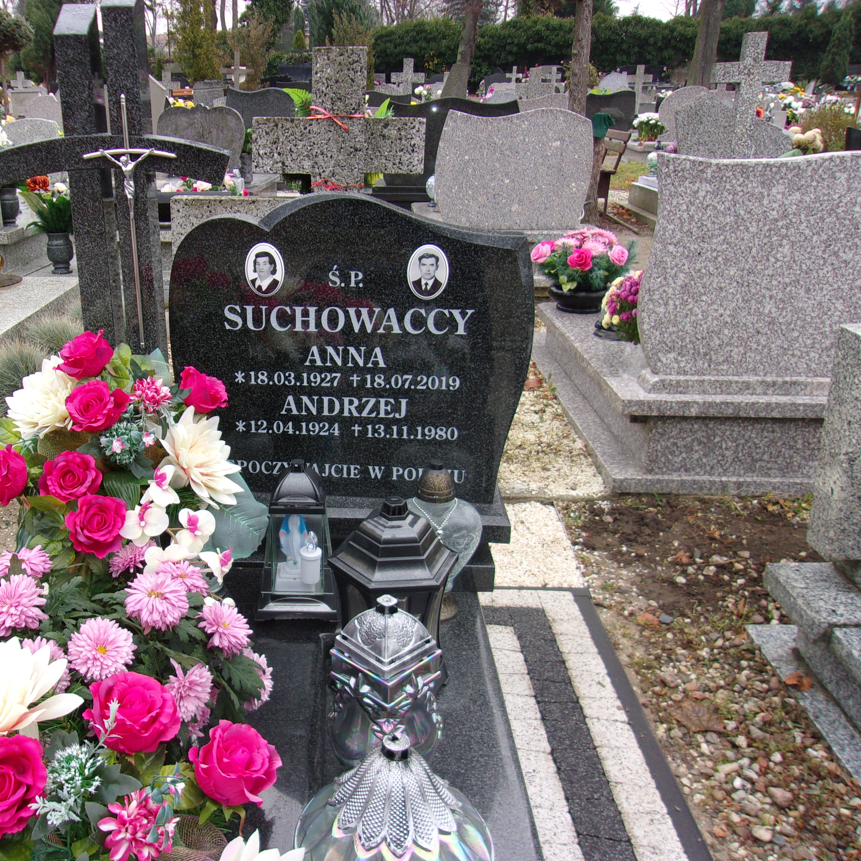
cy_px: 430
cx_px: 289
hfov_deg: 50.2
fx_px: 900
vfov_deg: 51.1
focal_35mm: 32
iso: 80
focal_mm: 4.9
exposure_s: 1/52
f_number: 3
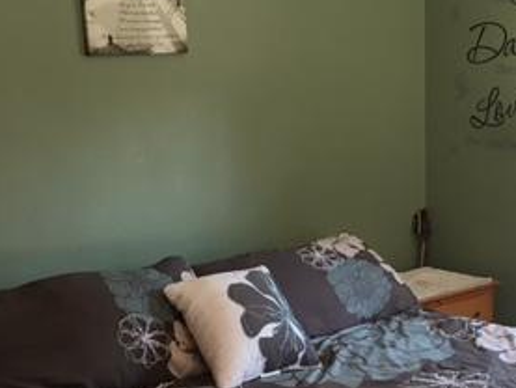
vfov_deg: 21.9
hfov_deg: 28.7
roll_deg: +0.2
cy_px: 222
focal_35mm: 67
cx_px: 350
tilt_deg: -8.3
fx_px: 999
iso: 64
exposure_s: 1/30
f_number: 2.2
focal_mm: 4.15
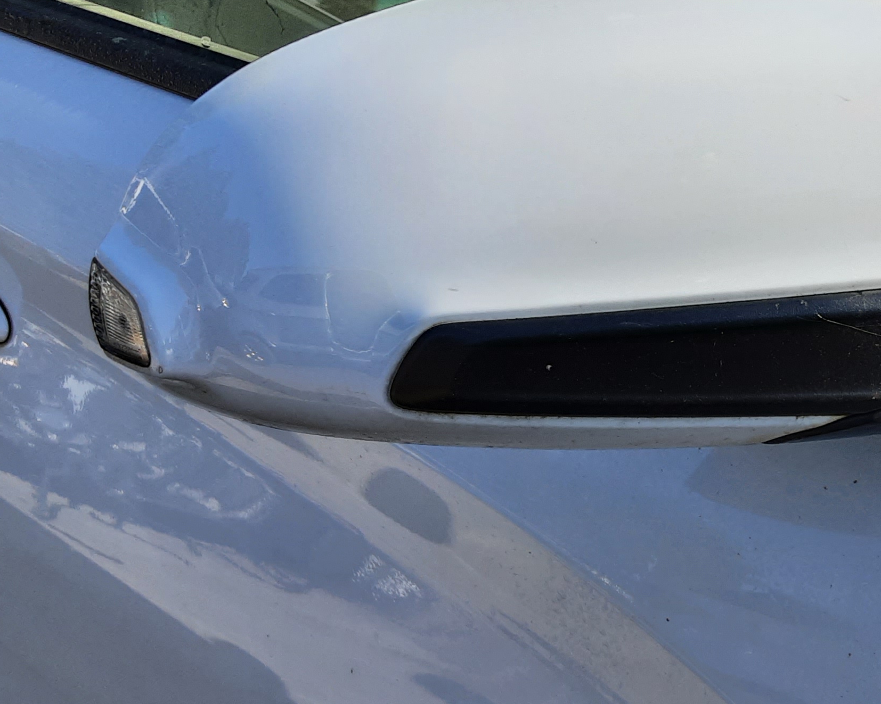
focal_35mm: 52
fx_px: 1356
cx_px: 719
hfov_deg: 34.8
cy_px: 321
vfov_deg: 29.1
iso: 40
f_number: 1.9
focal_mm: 2.91
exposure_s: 1/1493
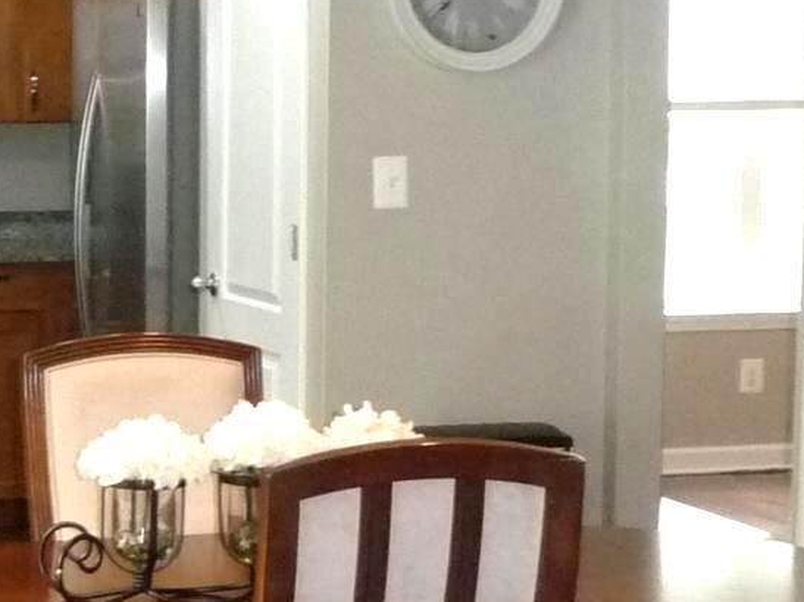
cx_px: 15
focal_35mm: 120
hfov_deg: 16.1
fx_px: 2787
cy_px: 414
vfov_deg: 12.3
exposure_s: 1/30
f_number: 3.3
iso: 400
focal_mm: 4.7
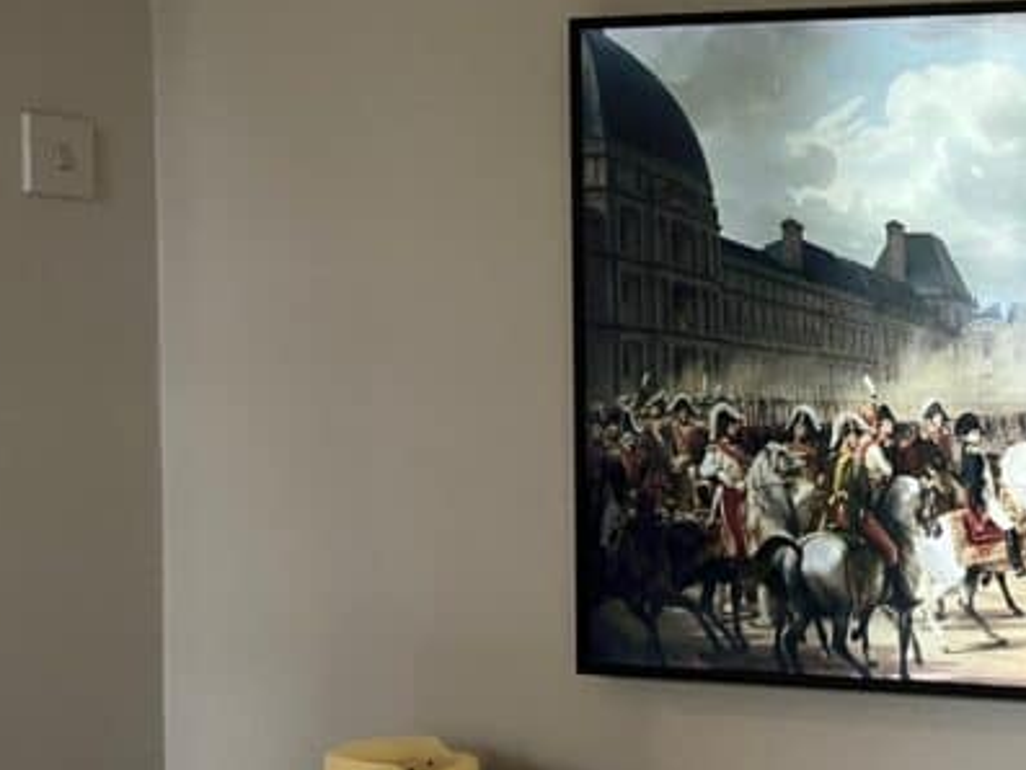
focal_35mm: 67
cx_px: 1199
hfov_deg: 26.1
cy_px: 447
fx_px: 1986
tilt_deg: -2.5
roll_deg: +0.1
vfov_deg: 21.9
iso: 320
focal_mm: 5.1
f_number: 1.6
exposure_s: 1/50
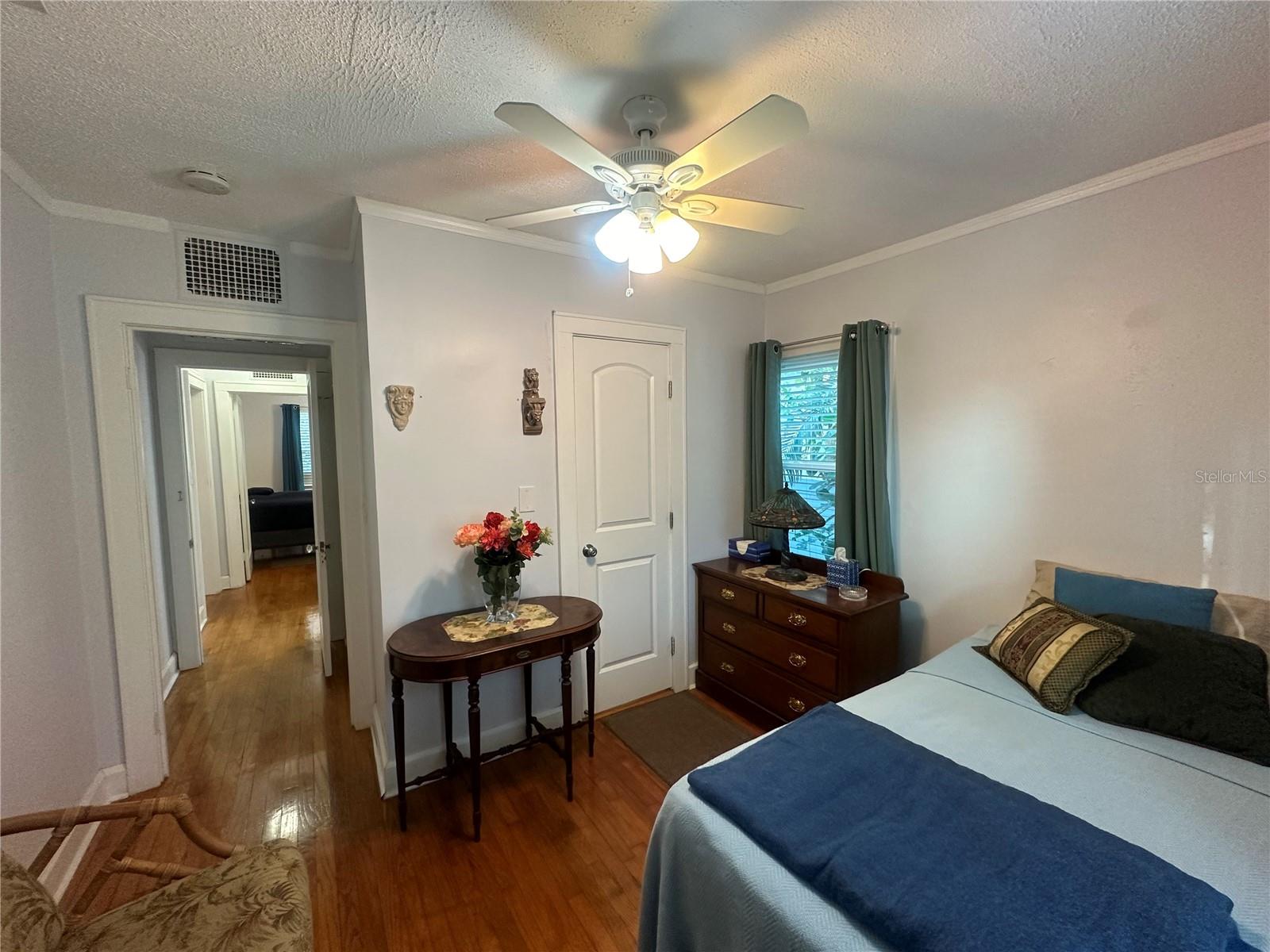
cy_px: 476
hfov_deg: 102.1
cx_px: 635
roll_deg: +0.4
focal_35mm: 14
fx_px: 514
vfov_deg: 85.7
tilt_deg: -4.0
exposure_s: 1/120
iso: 250
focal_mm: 2.22
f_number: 2.2
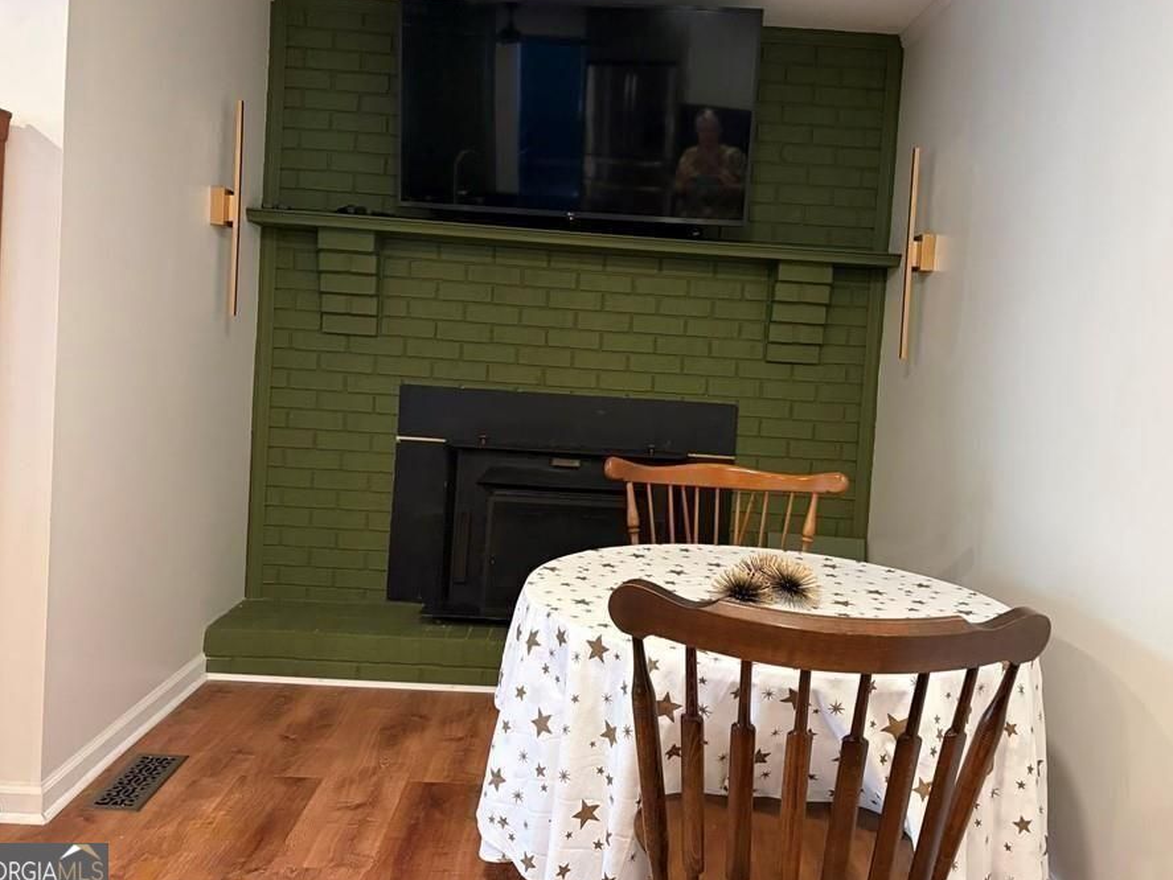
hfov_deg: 59.9
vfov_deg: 46.7
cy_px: 386
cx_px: 633
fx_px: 1017
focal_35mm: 30
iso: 400
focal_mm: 5.96
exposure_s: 1/40
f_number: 1.6
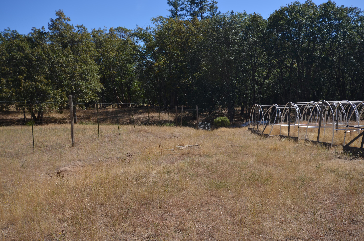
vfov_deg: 36.7
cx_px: 182
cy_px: 120
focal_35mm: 36
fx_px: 363
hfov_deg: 53.2
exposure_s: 1/250
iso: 110
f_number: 8
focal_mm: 24
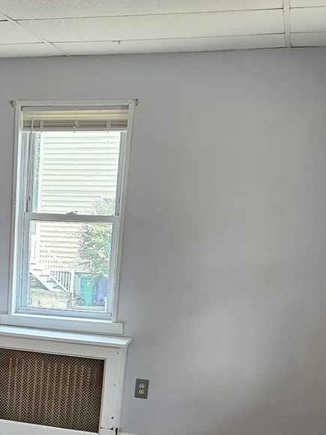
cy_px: 437
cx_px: -19
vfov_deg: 29.6
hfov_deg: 22.8
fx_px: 766
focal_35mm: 61
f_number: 1.8
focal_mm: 5.4
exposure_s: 1/180
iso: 125
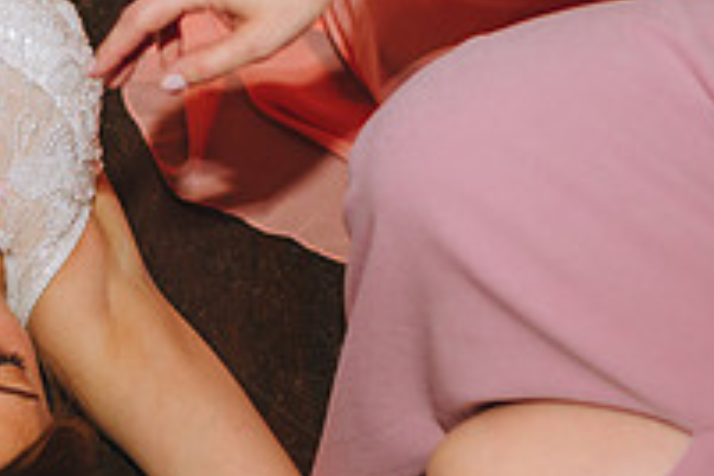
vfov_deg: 13.3
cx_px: -39
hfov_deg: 19.5
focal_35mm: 101
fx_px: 2003
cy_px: 503
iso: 640
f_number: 2
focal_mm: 35
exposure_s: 1/200
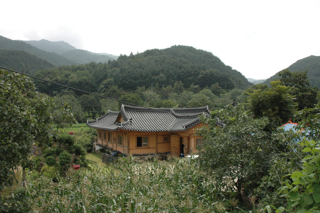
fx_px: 240
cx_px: 160
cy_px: 106
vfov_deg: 47.8
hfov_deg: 67.4
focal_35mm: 27
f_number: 14
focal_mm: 18
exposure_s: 1/500
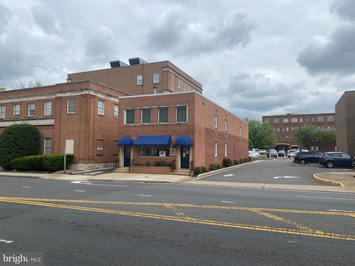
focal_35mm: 26
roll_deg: -0.4
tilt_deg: +5.0
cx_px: 178
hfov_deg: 67.3
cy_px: 133
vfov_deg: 53.1
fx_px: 267
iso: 32
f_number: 1.8
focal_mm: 4.25
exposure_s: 1/4808
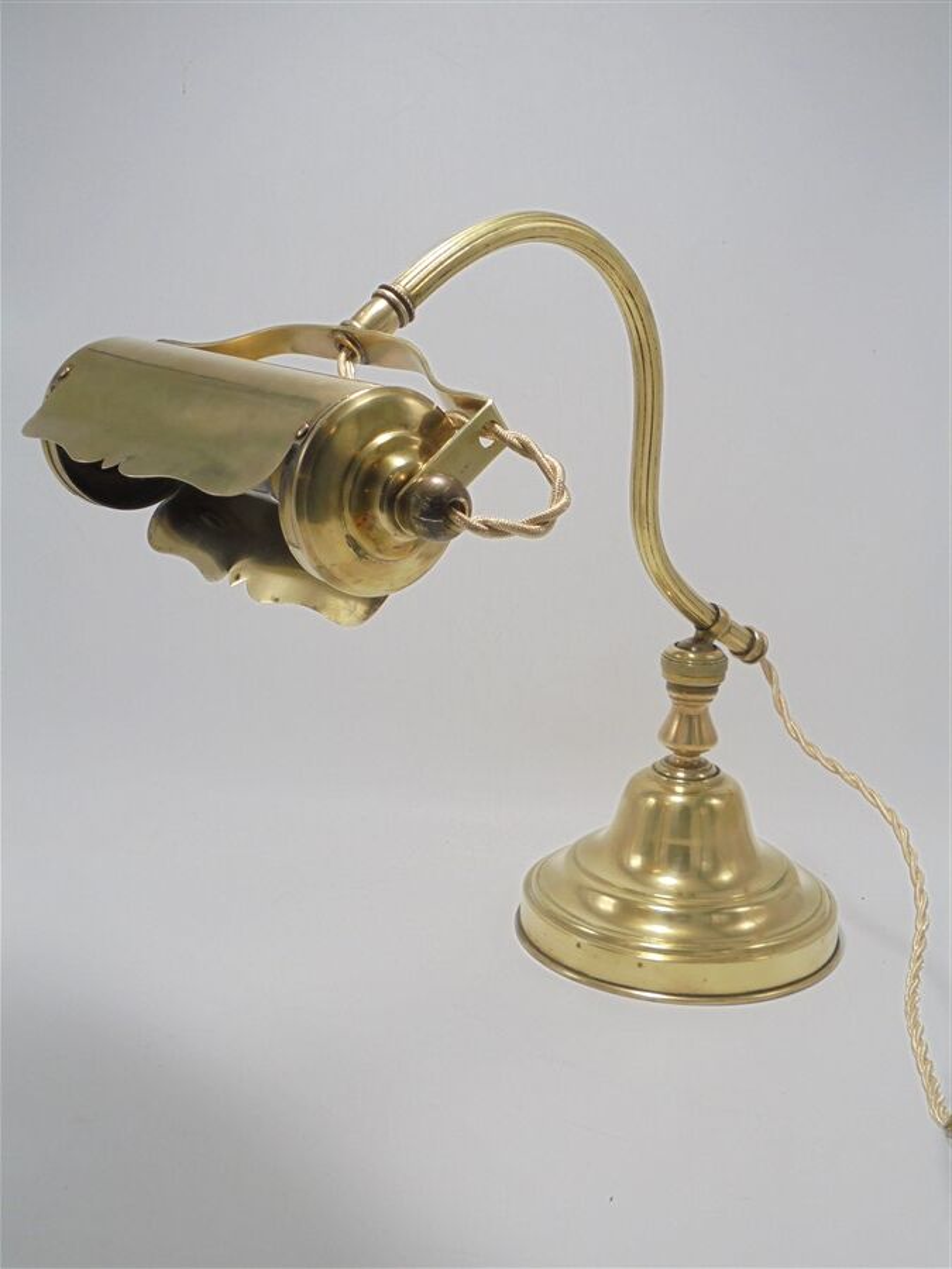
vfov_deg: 43.9
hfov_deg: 33.6
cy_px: 634
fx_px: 1577
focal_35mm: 43
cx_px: 476
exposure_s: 1/50
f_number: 4.5
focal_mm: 7.8
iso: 100
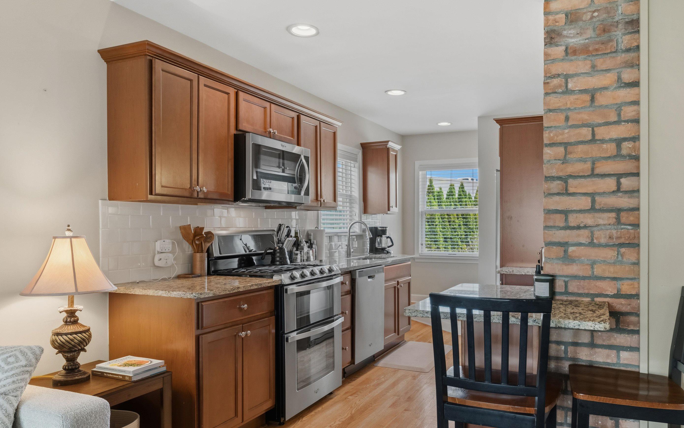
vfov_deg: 46.0
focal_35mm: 27
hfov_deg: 68.3
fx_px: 503
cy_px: 231
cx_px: 362
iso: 640
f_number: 8
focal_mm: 15.8
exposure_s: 1
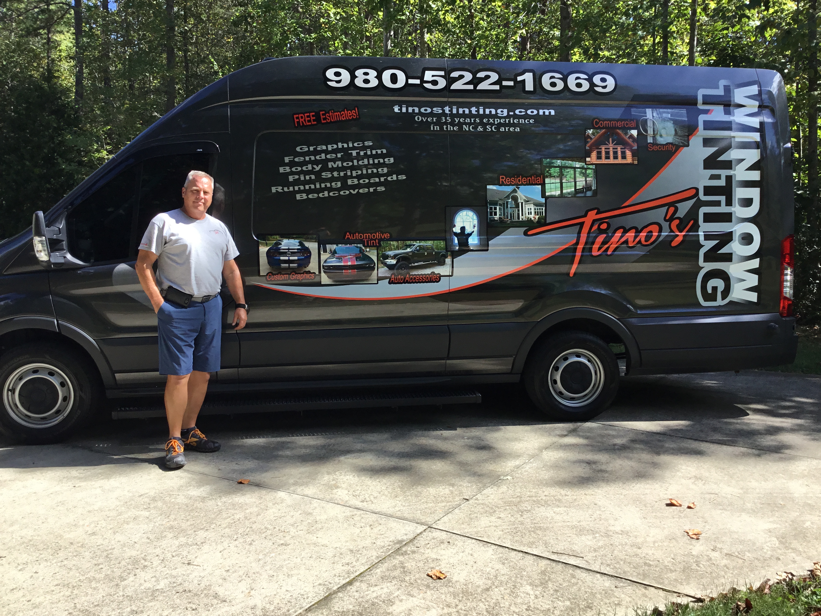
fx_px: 735
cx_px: 410
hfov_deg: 58.4
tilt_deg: -4.1
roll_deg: -0.6
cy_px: 308
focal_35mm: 31
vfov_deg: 45.4
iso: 25
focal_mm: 3.3
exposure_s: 1/509
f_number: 2.4
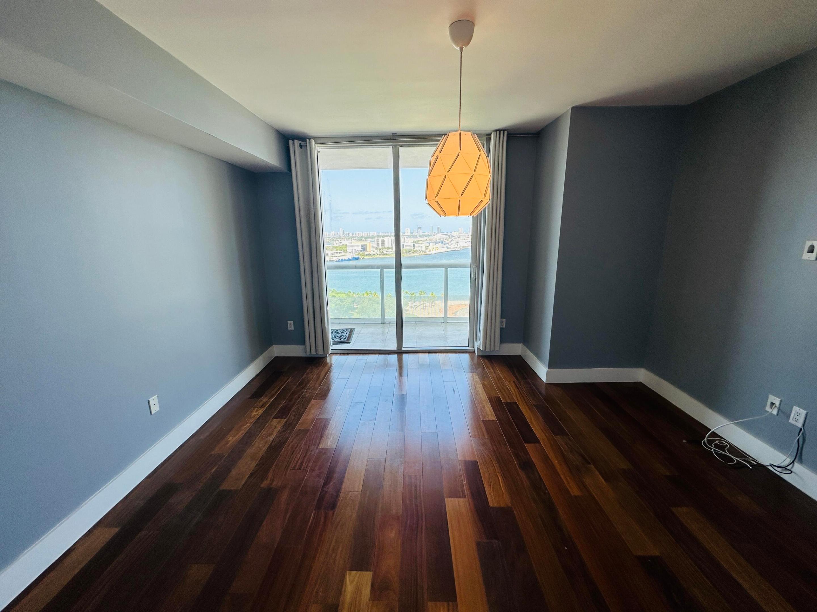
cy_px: 306
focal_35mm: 14
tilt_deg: -13.1
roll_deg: +0.7
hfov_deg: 102.1
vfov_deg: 85.7
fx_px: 330
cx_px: 408
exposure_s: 1/170
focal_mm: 2.22
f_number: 2.2
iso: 50
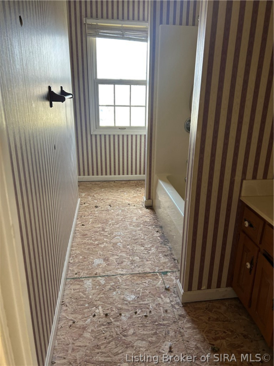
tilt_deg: -20.3
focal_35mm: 26
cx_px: 137
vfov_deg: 67.3
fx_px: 274
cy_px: 183
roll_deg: -0.9
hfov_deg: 53.0
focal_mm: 5.7
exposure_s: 1/71
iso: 125
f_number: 1.5
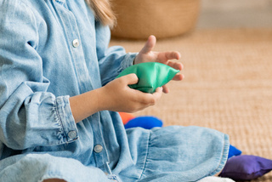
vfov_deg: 9.6
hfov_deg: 14.3
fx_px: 1074
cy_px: 9
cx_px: 249
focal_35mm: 142
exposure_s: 1/400
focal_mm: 50
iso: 1600
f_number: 1.8
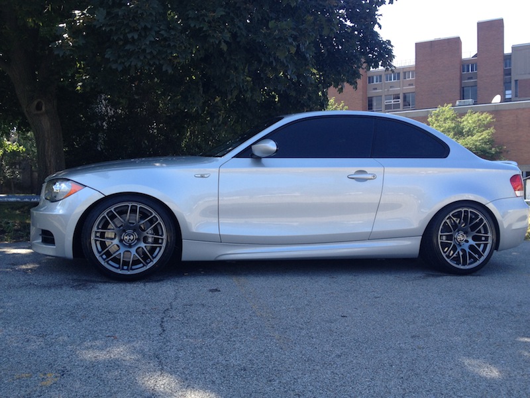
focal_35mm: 35
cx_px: 265
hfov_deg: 52.6
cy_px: 199
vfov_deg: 40.7
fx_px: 536
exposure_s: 1/361
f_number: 2.4
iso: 64
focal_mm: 4.28
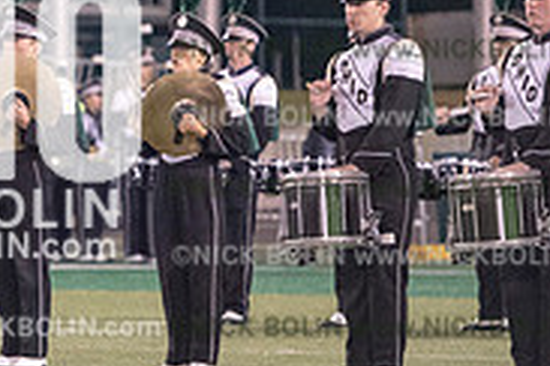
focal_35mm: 538
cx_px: -72
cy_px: 118
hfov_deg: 3.8
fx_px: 8219
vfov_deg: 2.6
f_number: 3.2
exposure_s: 1/1250
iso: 5000
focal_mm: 170
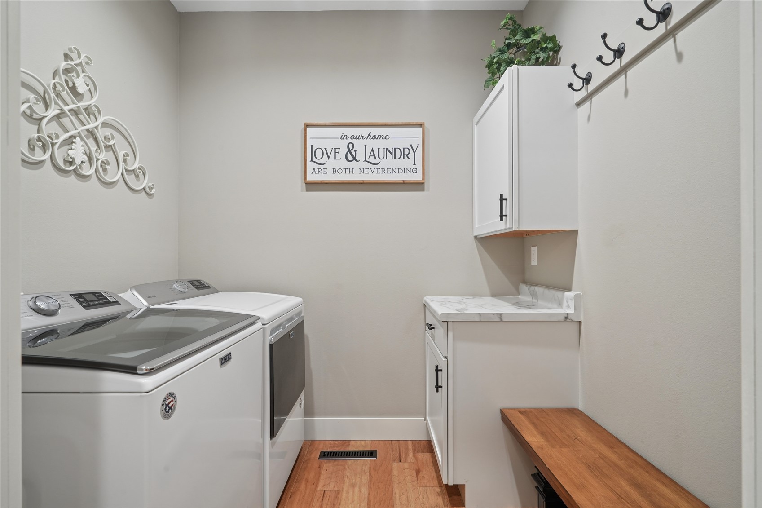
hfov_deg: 96.7
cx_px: 381
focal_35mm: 16
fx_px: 339
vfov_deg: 73.7
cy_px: 254
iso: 400
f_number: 10
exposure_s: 1/5
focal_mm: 16
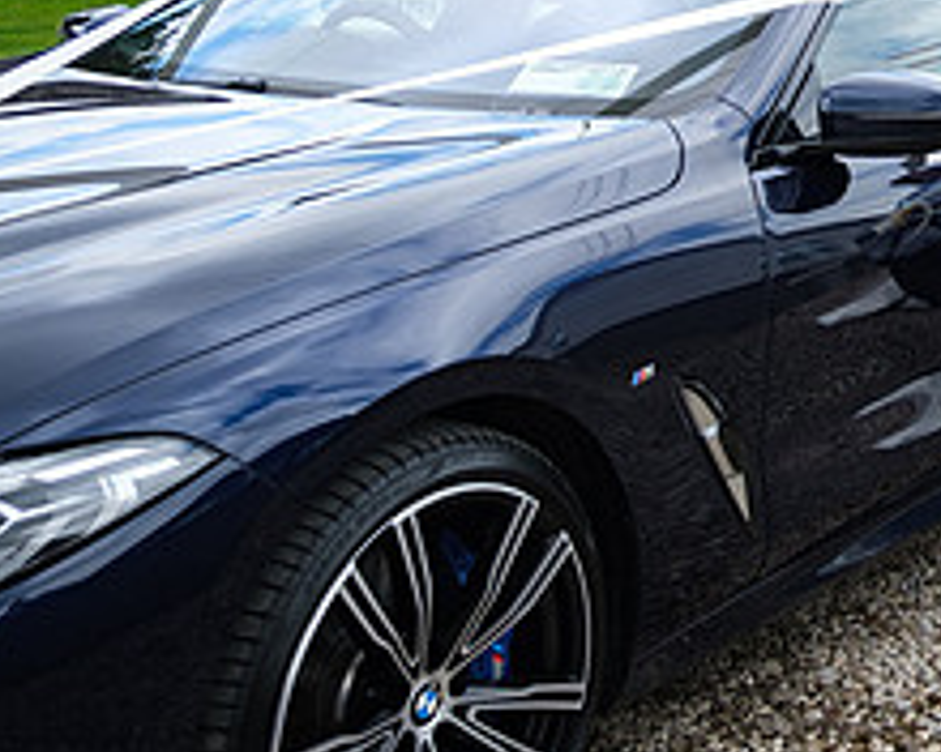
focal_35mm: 68
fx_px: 1894
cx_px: 1093
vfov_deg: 21.7
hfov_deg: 25.4
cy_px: 2
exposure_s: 1/500
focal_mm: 16
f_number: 2.8
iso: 160
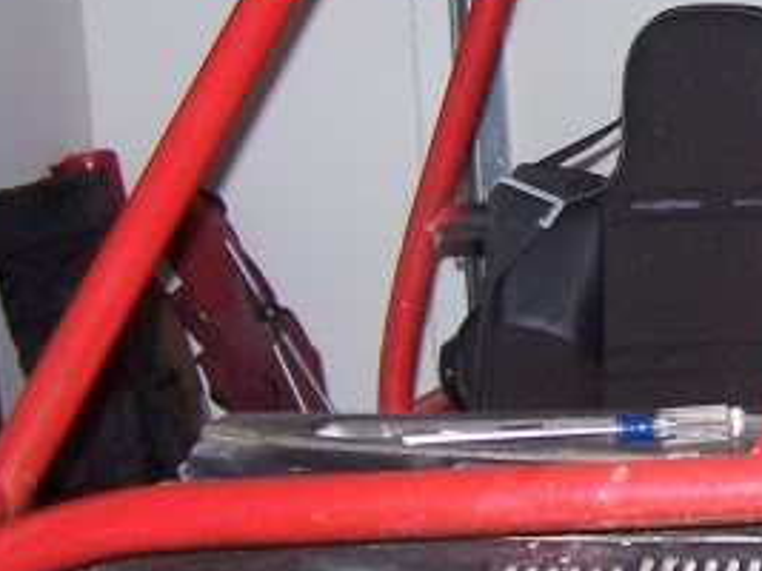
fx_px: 2508
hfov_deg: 16.1
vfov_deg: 13.0
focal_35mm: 114
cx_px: 1065
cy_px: 174
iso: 140
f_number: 2.8
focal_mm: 6.3
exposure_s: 1/60
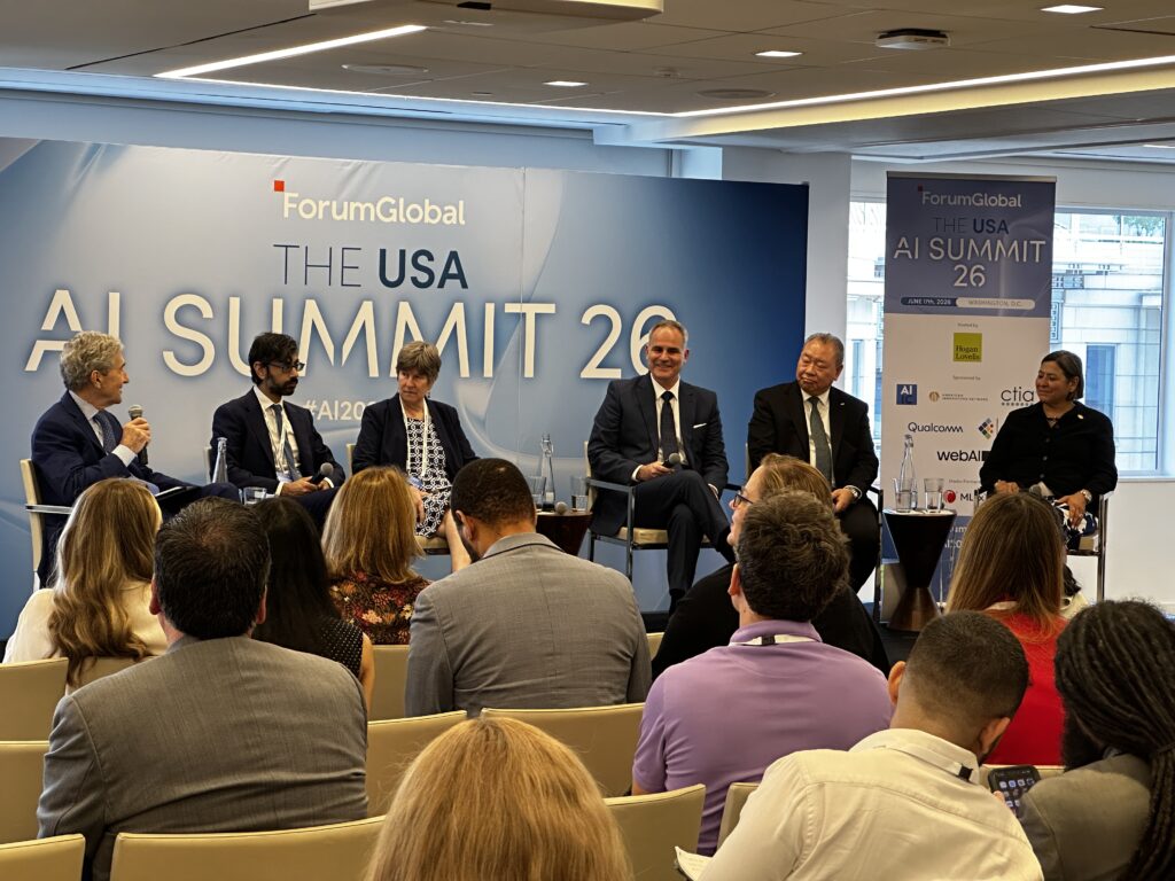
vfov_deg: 19.1
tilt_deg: -2.3
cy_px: 440
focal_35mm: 77
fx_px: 2614
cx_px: 588
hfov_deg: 25.3
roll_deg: -1.4
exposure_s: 1/60
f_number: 2.8
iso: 200
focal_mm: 9
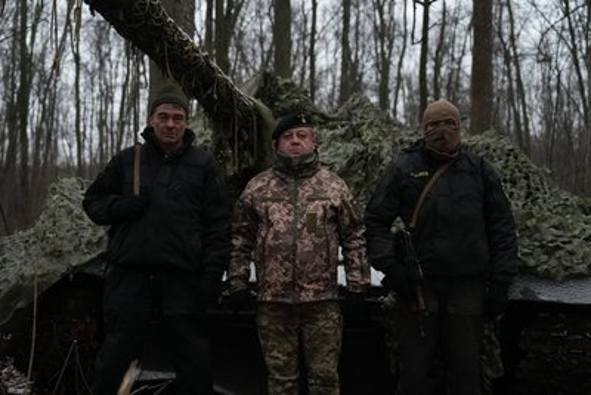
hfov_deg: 46.4
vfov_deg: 31.9
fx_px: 690
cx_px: 296
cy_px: 198
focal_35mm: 42
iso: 8000
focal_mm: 42
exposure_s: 1/400
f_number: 3.2
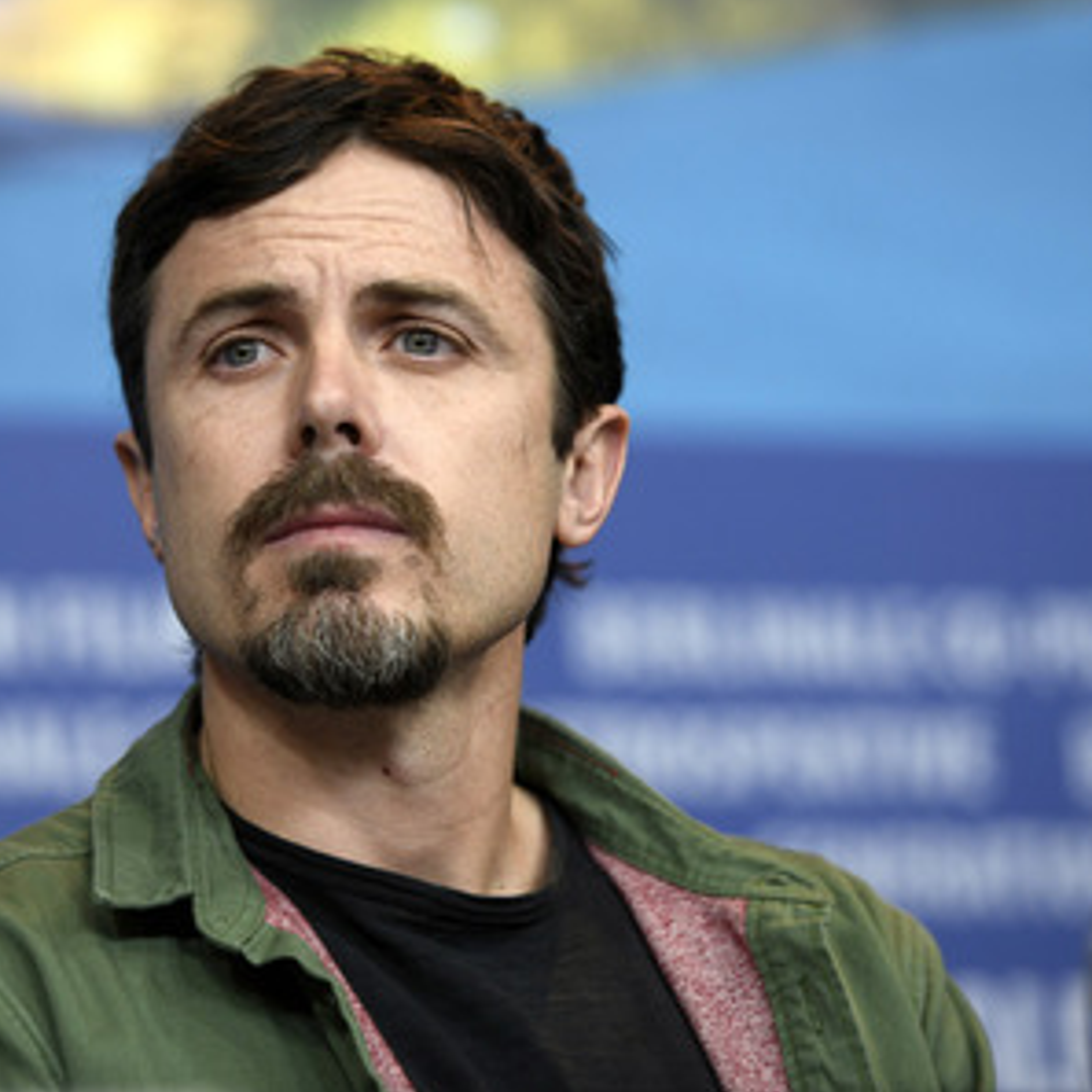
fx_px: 7352
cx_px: 417
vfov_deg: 8.5
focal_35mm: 206
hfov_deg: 8.5
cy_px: 544
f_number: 3.2
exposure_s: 1/320
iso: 1000
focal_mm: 160
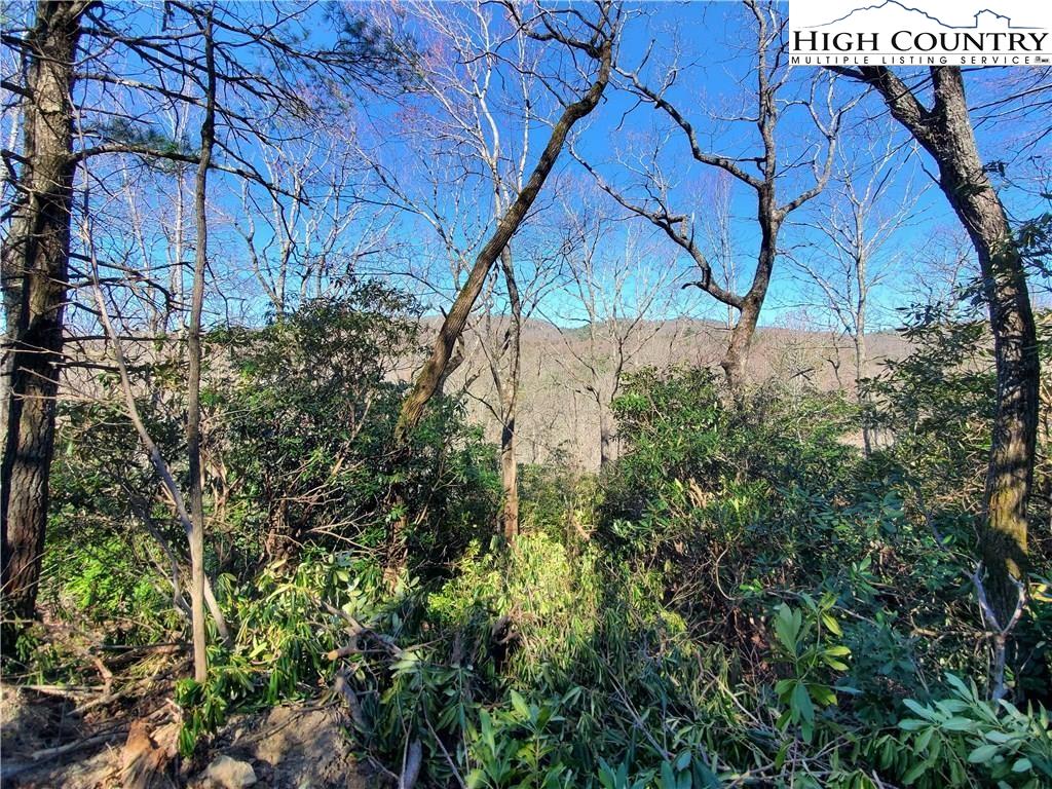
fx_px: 395
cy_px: 394
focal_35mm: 13
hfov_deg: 106.2
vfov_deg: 89.9
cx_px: 526
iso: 50
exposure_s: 1/412
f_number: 2.2
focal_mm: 1.8
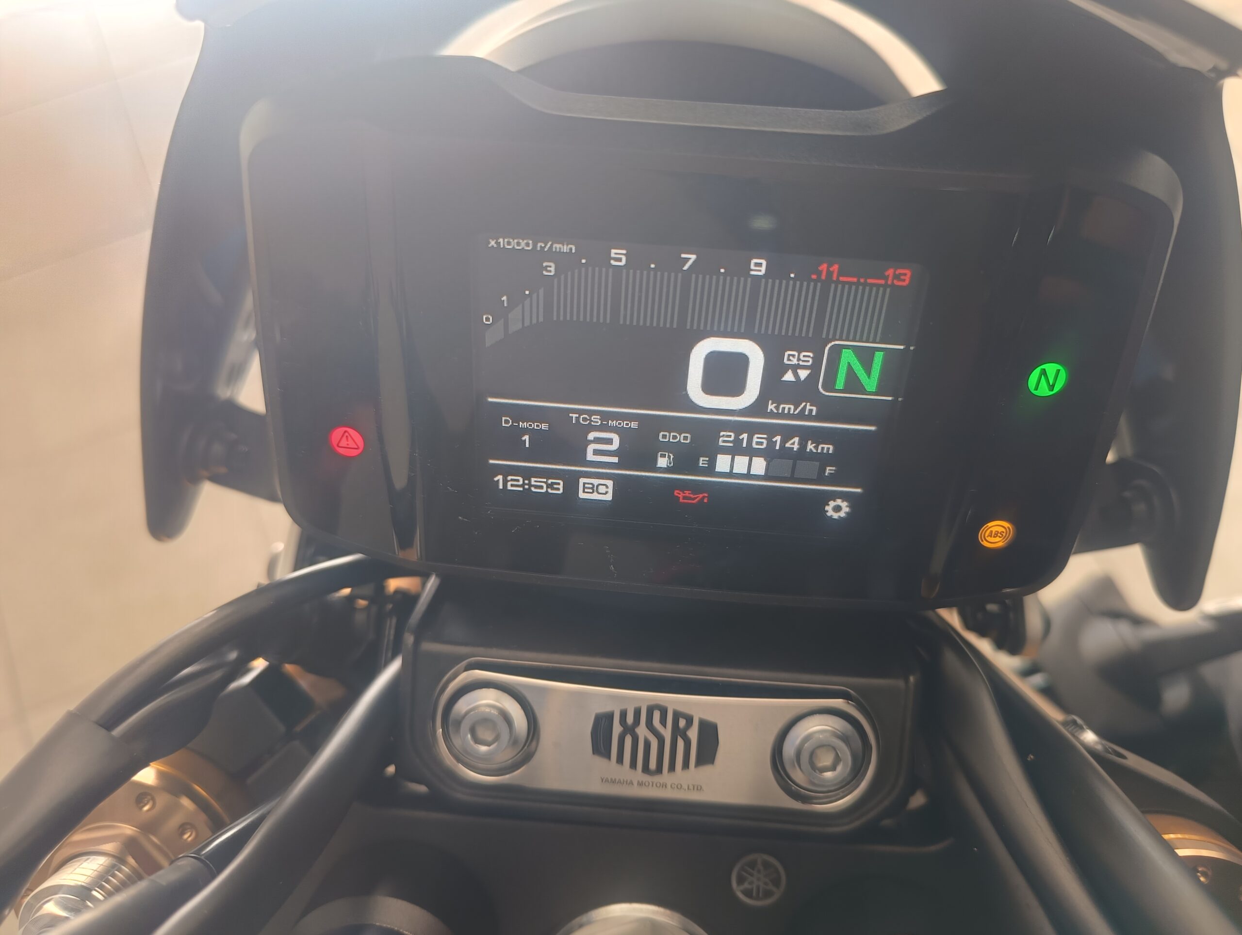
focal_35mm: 23
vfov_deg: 59.0
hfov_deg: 73.8
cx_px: 621
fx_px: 826
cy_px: 468
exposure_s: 1/50
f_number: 1.69
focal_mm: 6.06
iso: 250
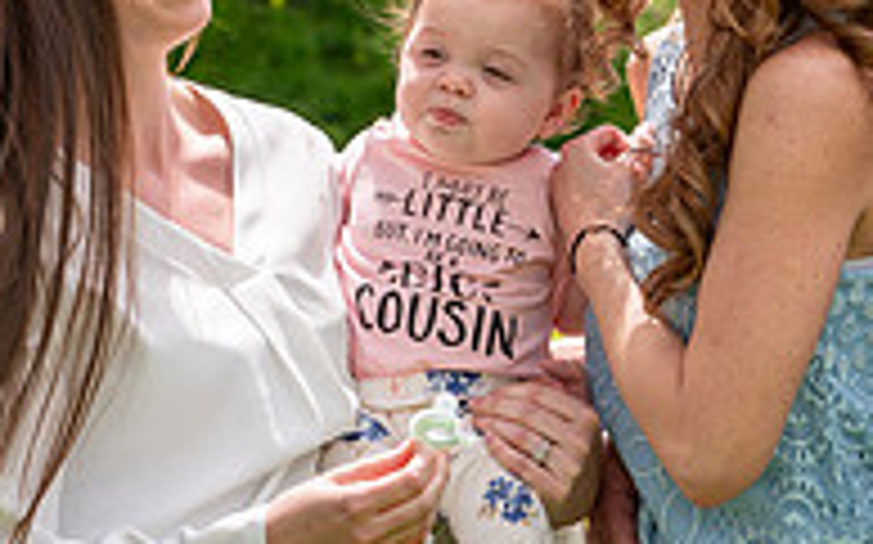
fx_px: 4470
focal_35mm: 188
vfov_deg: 7.0
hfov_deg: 11.2
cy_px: 124
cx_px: 469
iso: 400
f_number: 5
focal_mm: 55
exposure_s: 1/1600
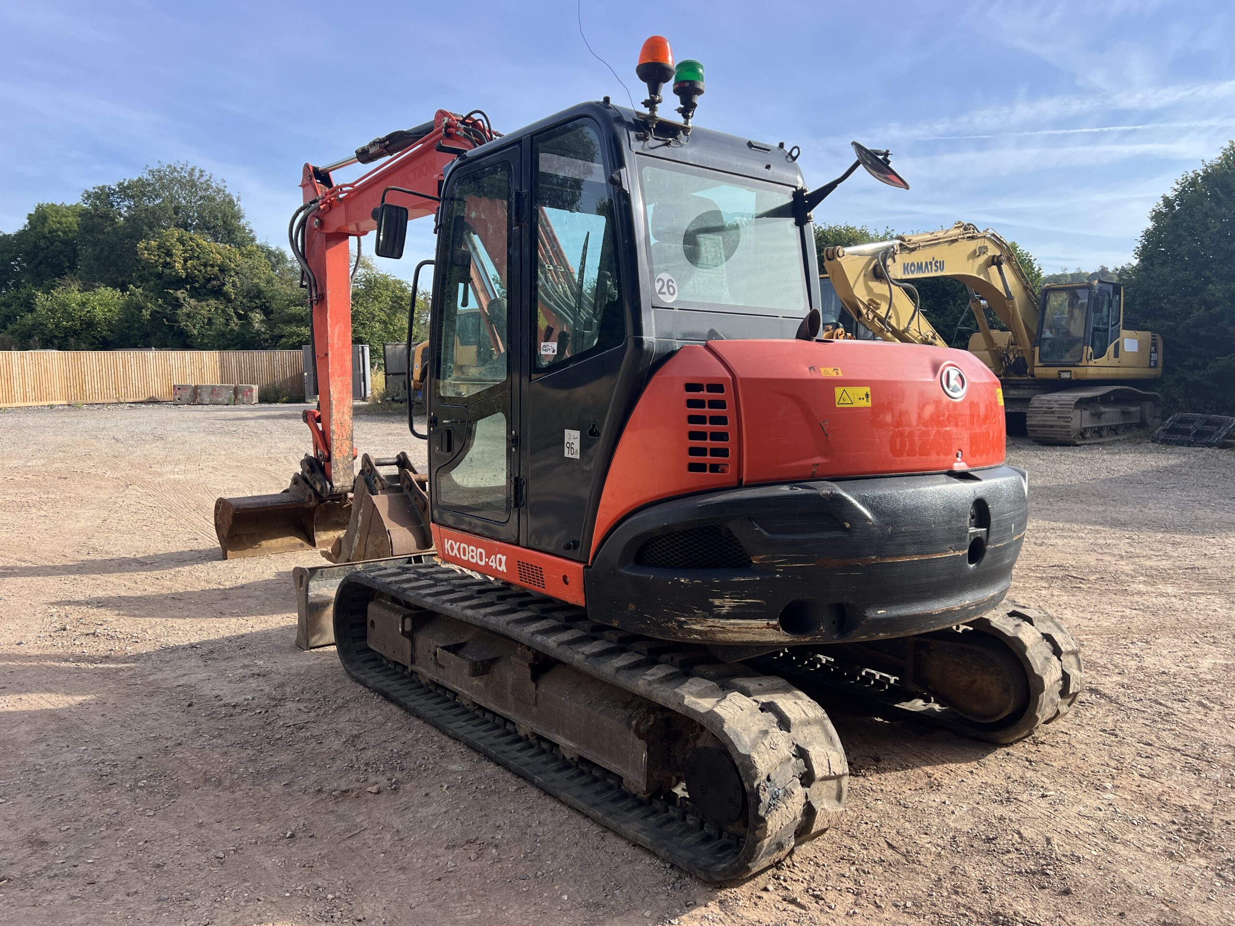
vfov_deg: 53.1
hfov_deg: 67.3
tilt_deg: -5.8
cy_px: 463
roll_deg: +1.4
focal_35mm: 26
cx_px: 618
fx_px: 928
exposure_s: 1/1838
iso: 50
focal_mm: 5.7
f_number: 1.5
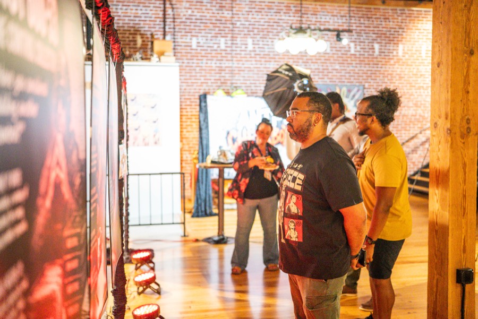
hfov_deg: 54.4
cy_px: 160
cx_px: 239
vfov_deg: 37.9
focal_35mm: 35
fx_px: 465
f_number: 2
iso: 12800
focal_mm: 35
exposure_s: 1/320
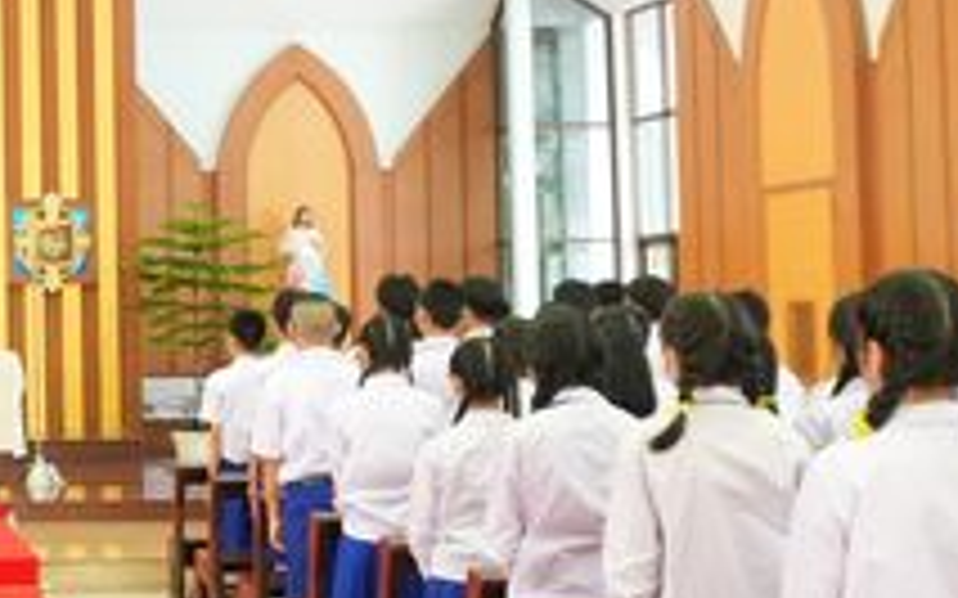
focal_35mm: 86
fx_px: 2245
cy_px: 229
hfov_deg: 22.1
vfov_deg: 15.2
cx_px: -220
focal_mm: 20
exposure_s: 1/15
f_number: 6.3
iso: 1000
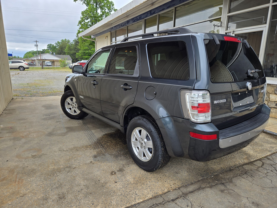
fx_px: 184
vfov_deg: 58.9
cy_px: 104
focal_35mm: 23
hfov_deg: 73.9
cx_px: 138
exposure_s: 1/734
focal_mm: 5.4
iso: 25
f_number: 1.8
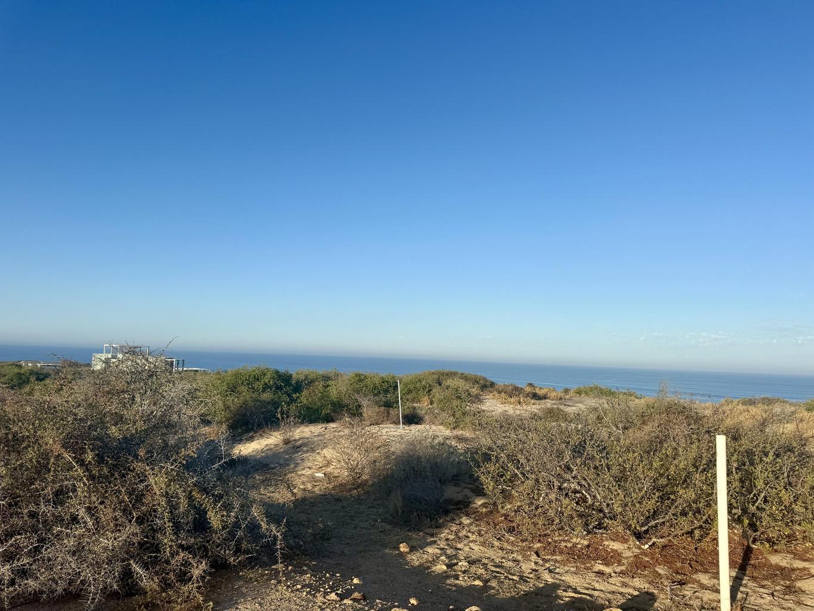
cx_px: 407
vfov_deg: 56.8
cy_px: 306
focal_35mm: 24
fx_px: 564
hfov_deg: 71.6
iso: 80
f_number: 1.78
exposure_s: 1/4673
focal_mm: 6.76
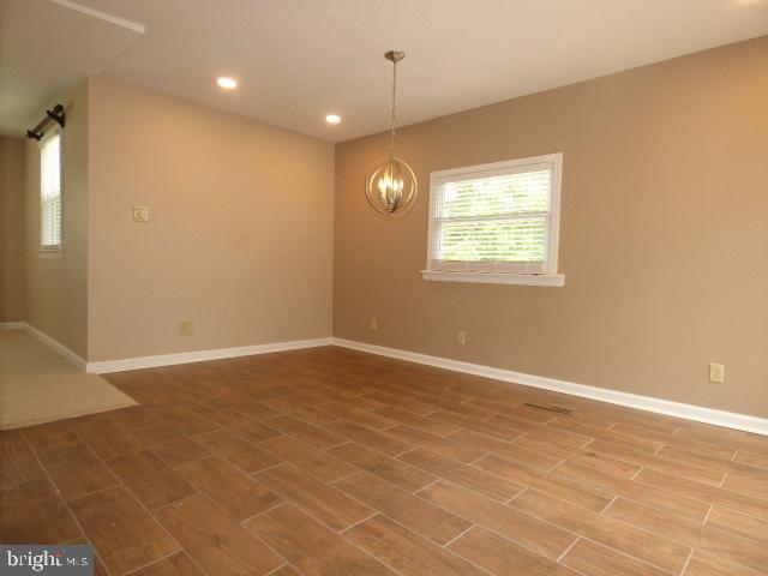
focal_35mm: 20
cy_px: 288
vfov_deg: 66.0
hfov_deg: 81.7
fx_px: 444
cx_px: 384
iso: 200
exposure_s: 1/80
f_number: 2.8
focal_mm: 3.58
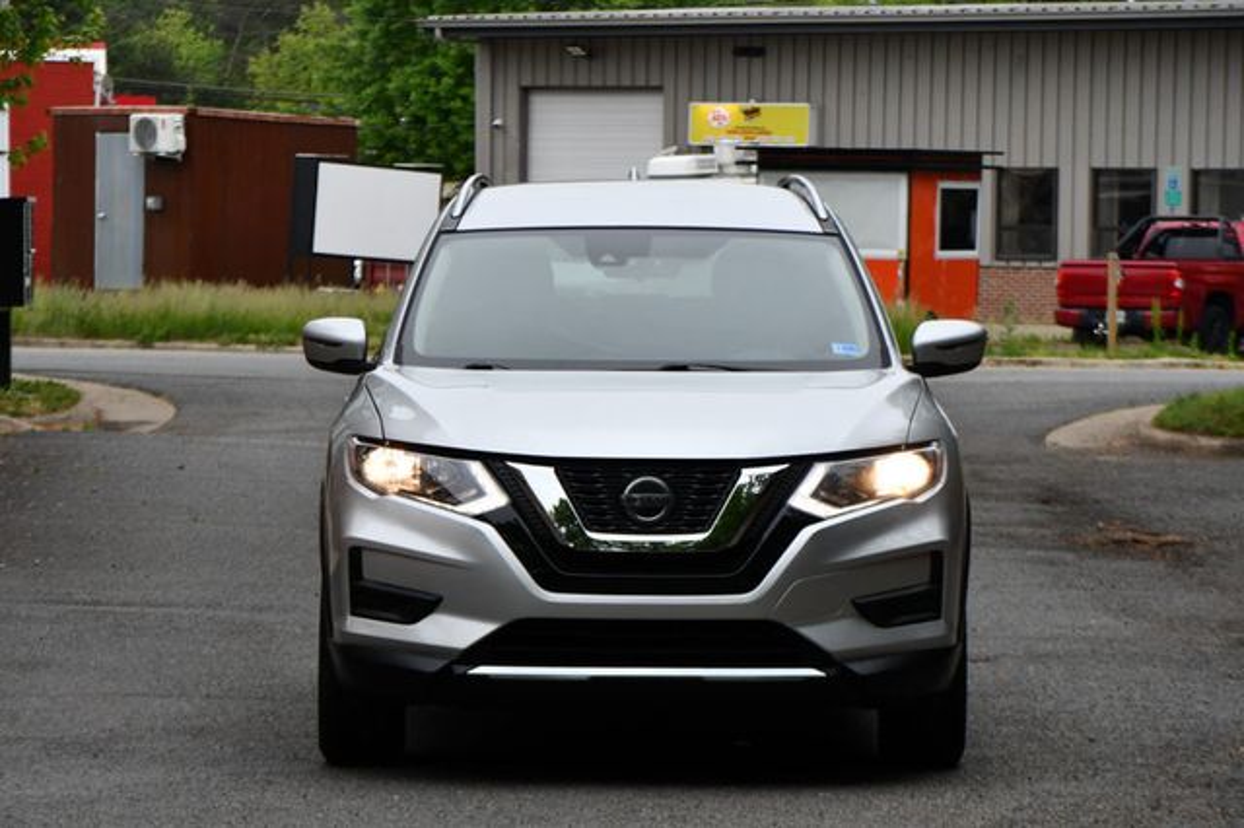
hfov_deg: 13.4
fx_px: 5284
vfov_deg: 9.0
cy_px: 414
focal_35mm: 153
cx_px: 622
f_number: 5.6
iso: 280
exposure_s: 1/250
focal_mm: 102
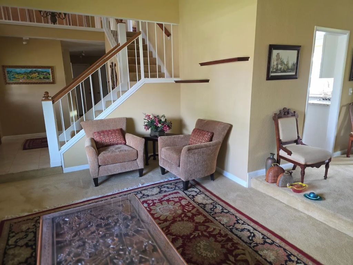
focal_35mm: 23
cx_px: 176
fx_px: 235
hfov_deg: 73.9
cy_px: 132
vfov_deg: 58.9
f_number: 1.7
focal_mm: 6.3
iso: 200
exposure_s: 1/52
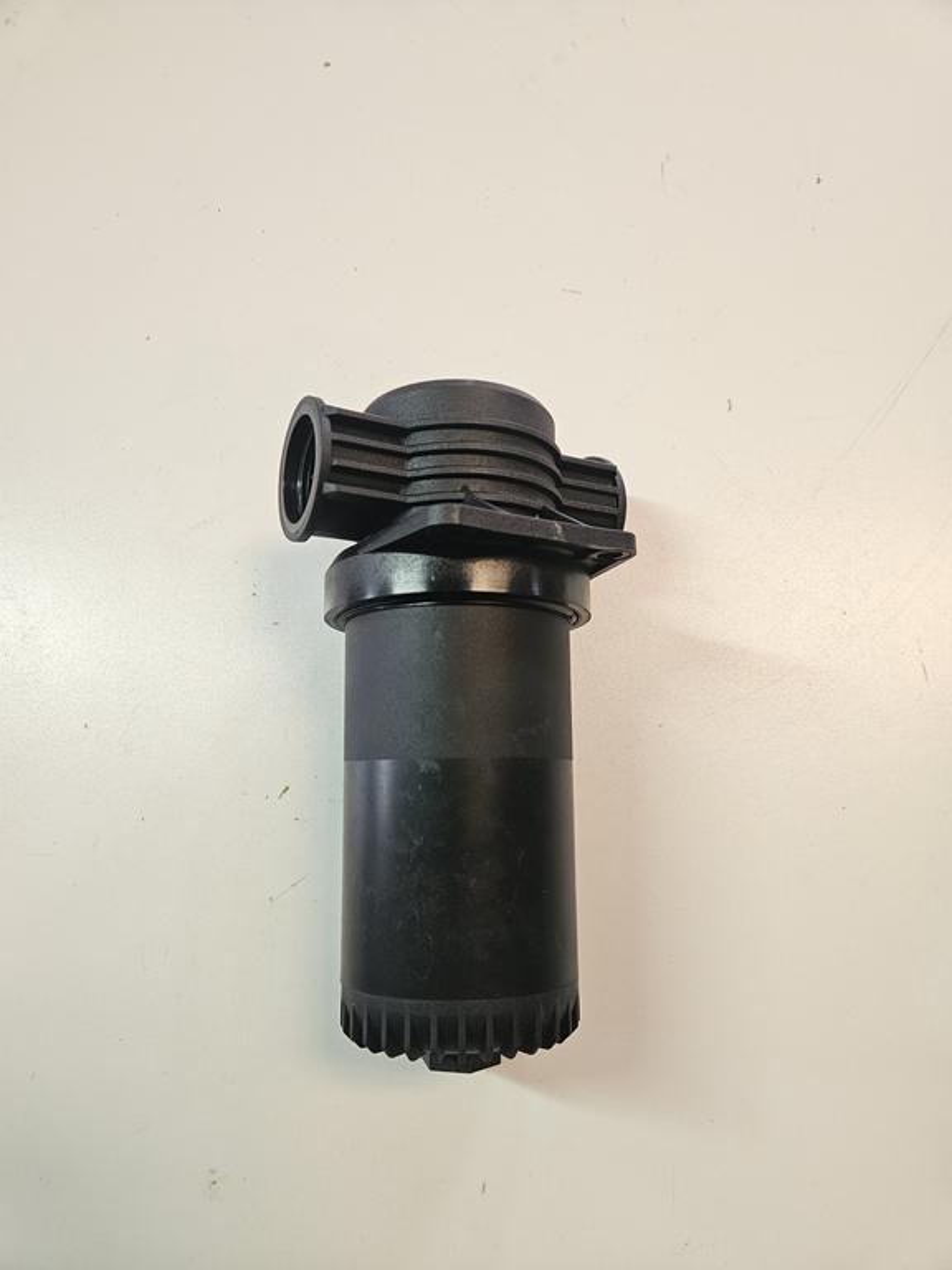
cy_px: 635
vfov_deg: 73.9
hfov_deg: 58.9
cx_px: 476
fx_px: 843
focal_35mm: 23
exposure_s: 1/142
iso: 400
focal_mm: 5.4
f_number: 1.8
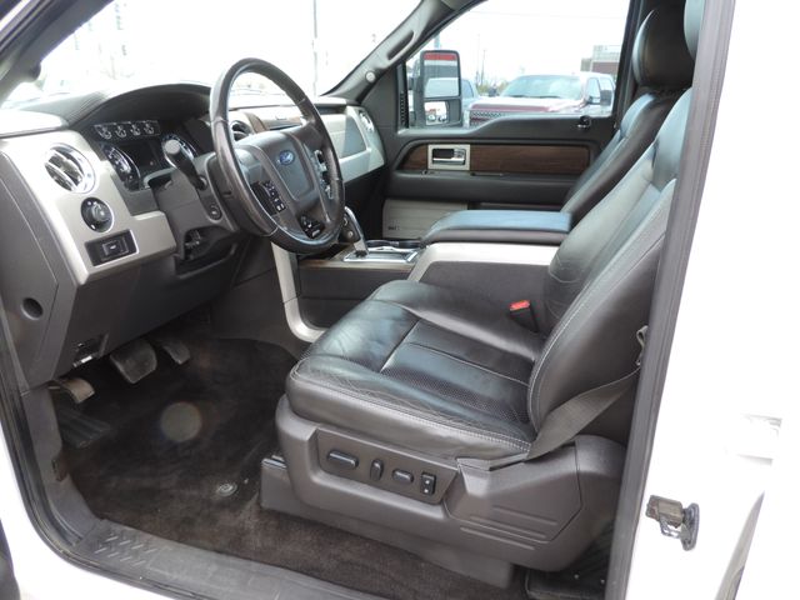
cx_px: 400
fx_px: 555
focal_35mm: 24
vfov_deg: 56.8
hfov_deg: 71.6
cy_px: 300
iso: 80
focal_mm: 4.3
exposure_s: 1/60
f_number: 3
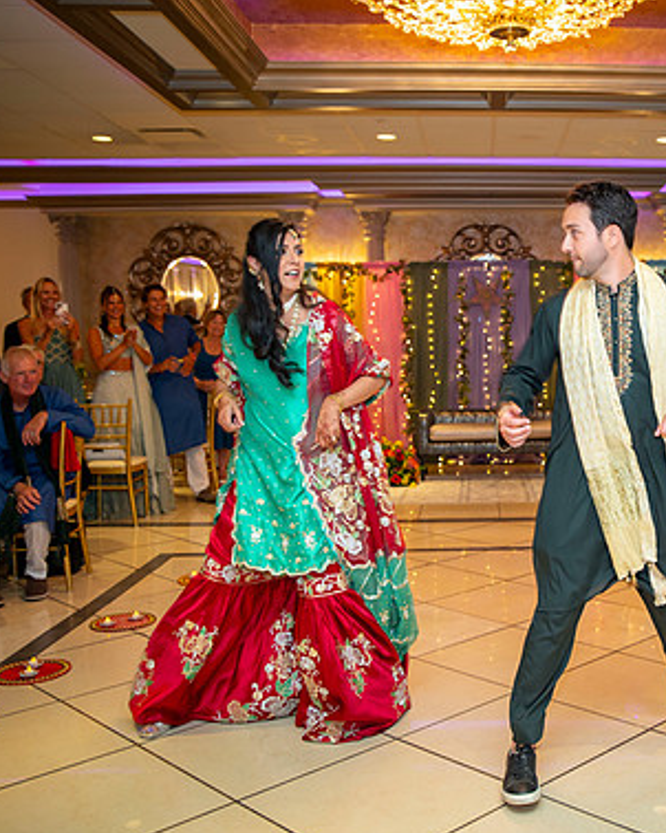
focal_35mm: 40
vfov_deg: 45.8
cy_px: 417
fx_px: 986
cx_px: 574
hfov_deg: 35.5
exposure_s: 1/80
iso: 1000
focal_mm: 26
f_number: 2.8
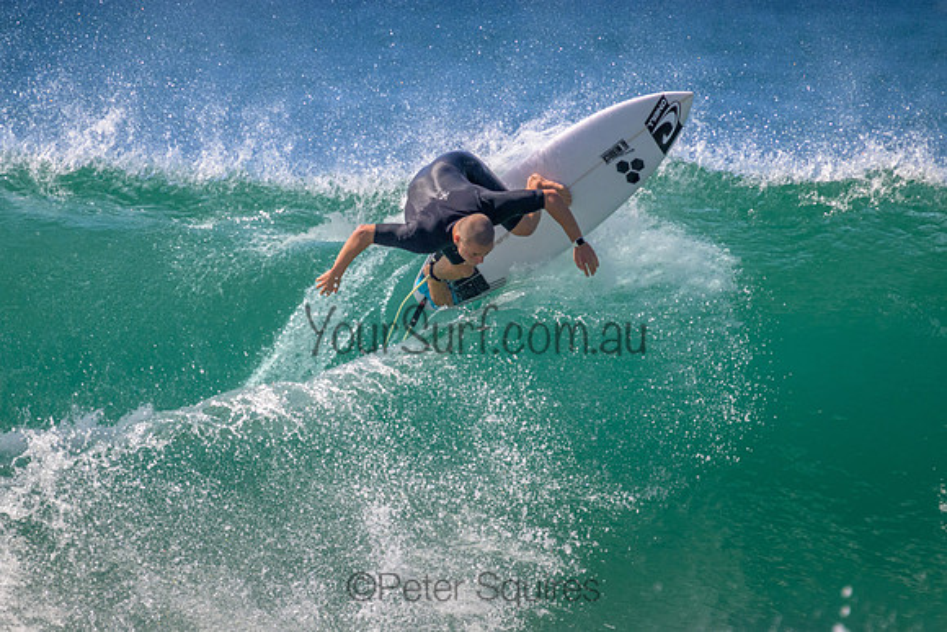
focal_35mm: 912
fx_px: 23983
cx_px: 407
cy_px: 272
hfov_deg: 2.3
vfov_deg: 1.5
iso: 1600
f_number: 11
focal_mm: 800
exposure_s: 1/2000
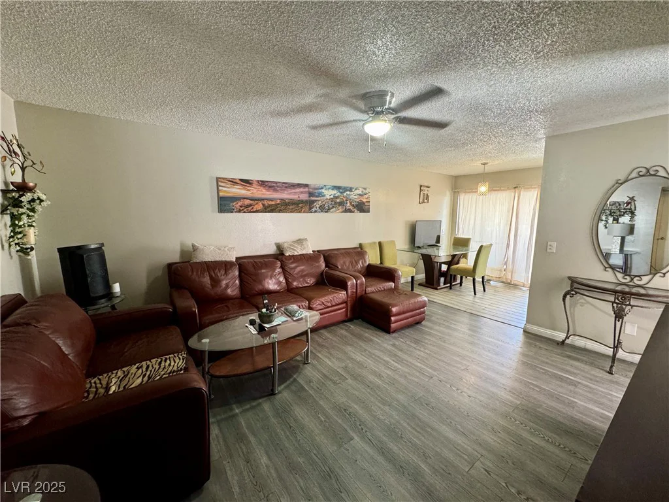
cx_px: 334
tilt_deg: -8.1
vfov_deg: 85.7
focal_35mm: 14
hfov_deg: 102.1
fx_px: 271
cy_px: 251
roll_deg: -0.4
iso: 320
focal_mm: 2.22
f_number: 2.2
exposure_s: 1/60
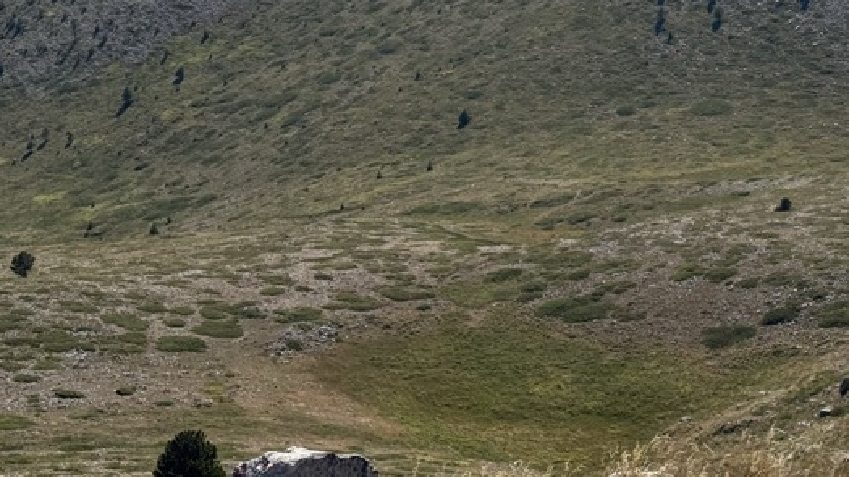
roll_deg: -3.1
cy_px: 79
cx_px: 749
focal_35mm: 102
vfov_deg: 11.8
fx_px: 2296
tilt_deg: -9.4
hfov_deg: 20.6
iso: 64
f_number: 1.78
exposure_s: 1/7937
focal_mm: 6.76
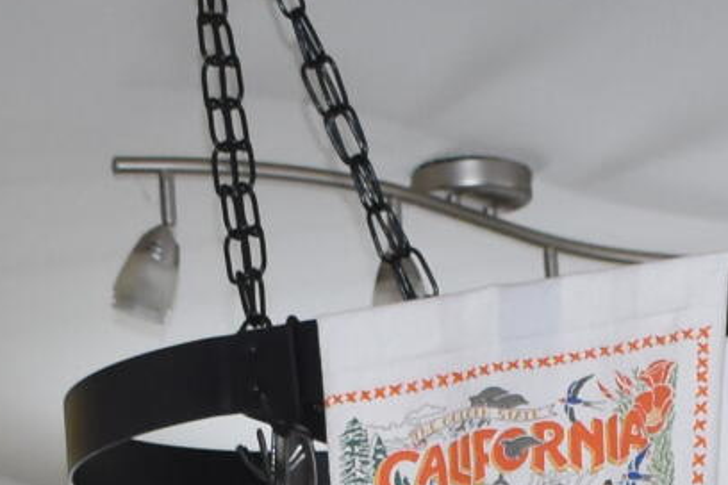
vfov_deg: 4.8
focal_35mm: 265
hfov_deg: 7.8
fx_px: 5358
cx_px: 537
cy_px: 1717
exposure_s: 1/100
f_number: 5
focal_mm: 24
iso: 800
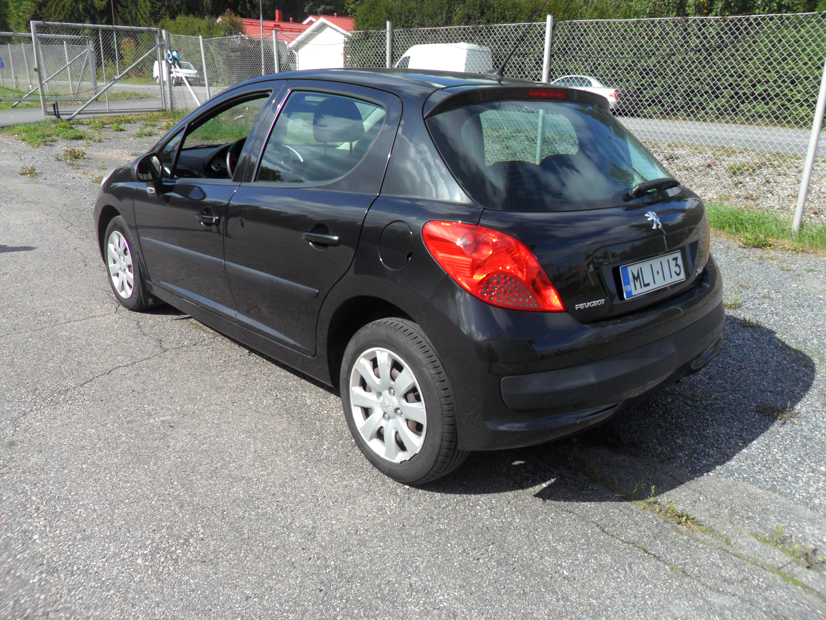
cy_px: 310
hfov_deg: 65.3
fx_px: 644
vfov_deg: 51.4
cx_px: 413
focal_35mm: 27
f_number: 3.5
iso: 80
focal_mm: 4.9
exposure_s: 1/750
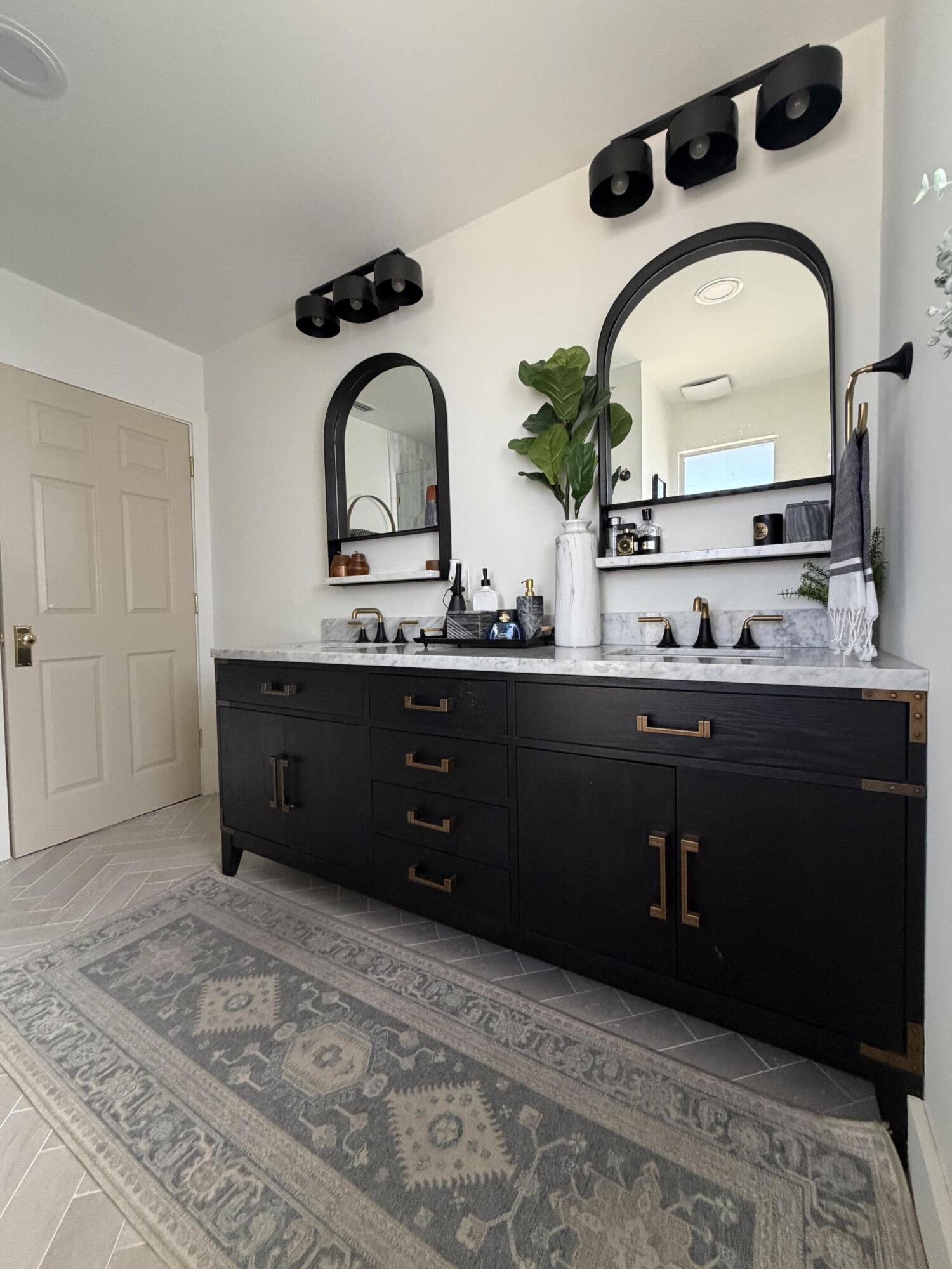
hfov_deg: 85.7
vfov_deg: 102.1
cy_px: 634
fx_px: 513
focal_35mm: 14
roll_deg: +1.1
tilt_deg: -2.3
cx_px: 476
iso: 400
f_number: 2.2
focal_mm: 2.22
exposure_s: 1/60
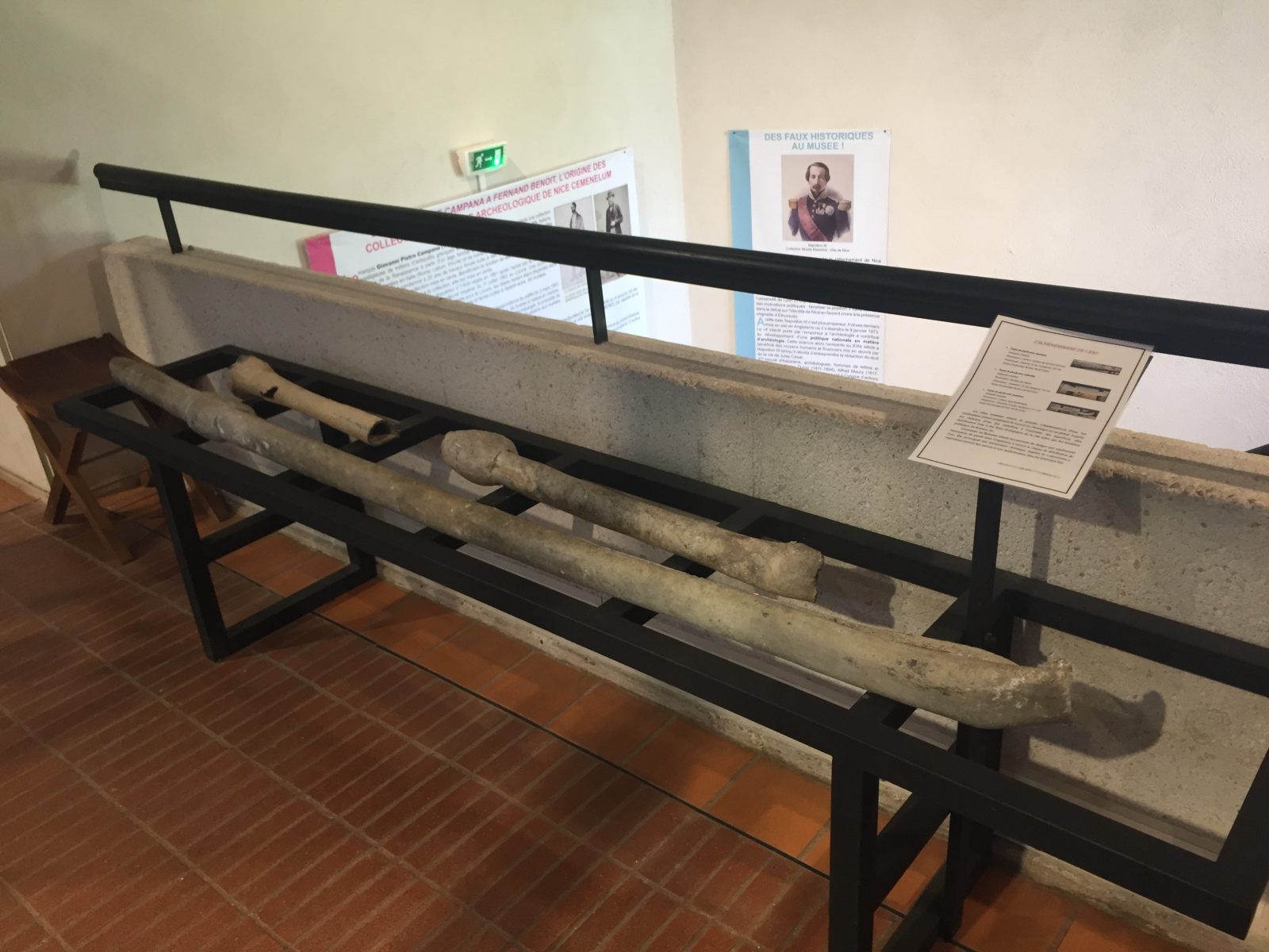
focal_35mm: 29
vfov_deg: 48.2
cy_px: 476
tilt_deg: -25.9
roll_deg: +5.9
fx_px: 1063
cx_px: 634
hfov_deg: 61.7
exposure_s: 1/33
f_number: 2.2
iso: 100
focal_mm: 4.15
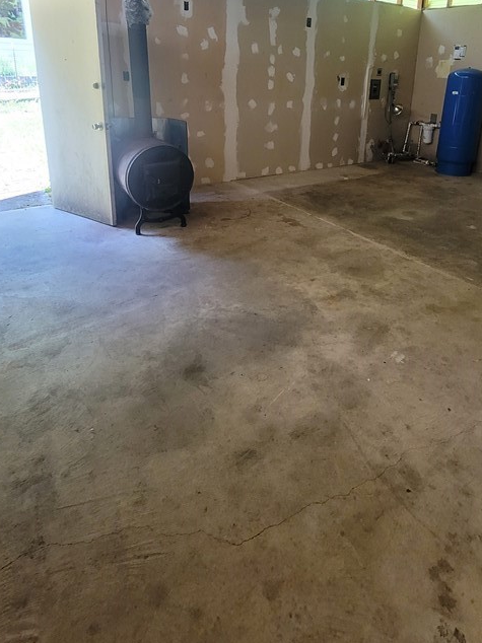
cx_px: 279
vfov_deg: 75.4
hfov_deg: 63.1
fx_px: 390
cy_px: 193
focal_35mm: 21
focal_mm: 2.2
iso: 200
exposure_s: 1/59
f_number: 2.2
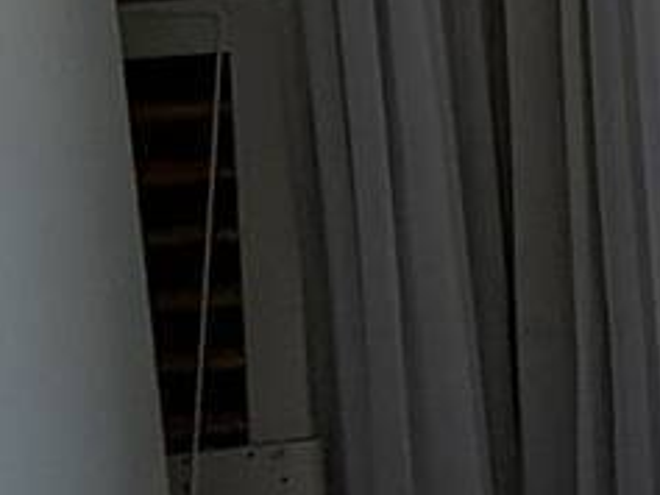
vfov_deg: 16.5
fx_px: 1621
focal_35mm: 85
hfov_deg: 17.3
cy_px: -133
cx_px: 1287
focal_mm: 2.22
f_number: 2.2
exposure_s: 1/326
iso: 64
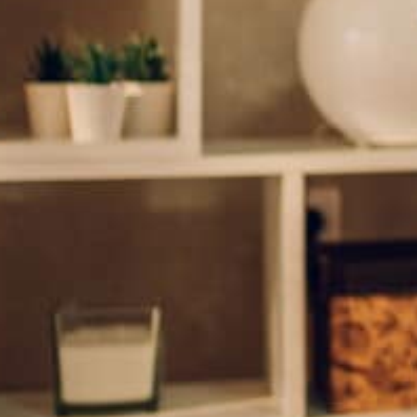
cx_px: 916
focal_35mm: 154
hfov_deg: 10.2
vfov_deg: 11.3
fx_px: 2099
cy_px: 54
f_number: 1.8
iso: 400
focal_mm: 35
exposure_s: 1/125
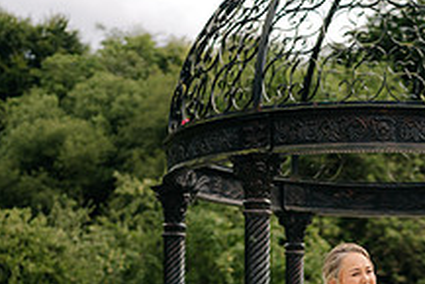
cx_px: 388
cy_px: 350
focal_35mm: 97
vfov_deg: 13.7
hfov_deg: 20.6
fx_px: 1146
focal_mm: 35
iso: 100
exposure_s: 1/4000
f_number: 1.4
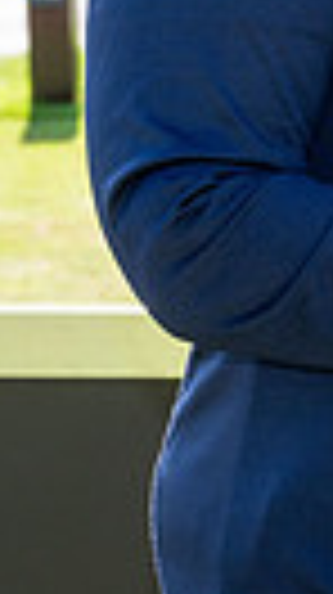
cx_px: 1107
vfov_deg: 7.7
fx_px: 4328
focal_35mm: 275
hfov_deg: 4.2
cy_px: -200
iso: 250
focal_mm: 53
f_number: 7.1
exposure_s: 1/200
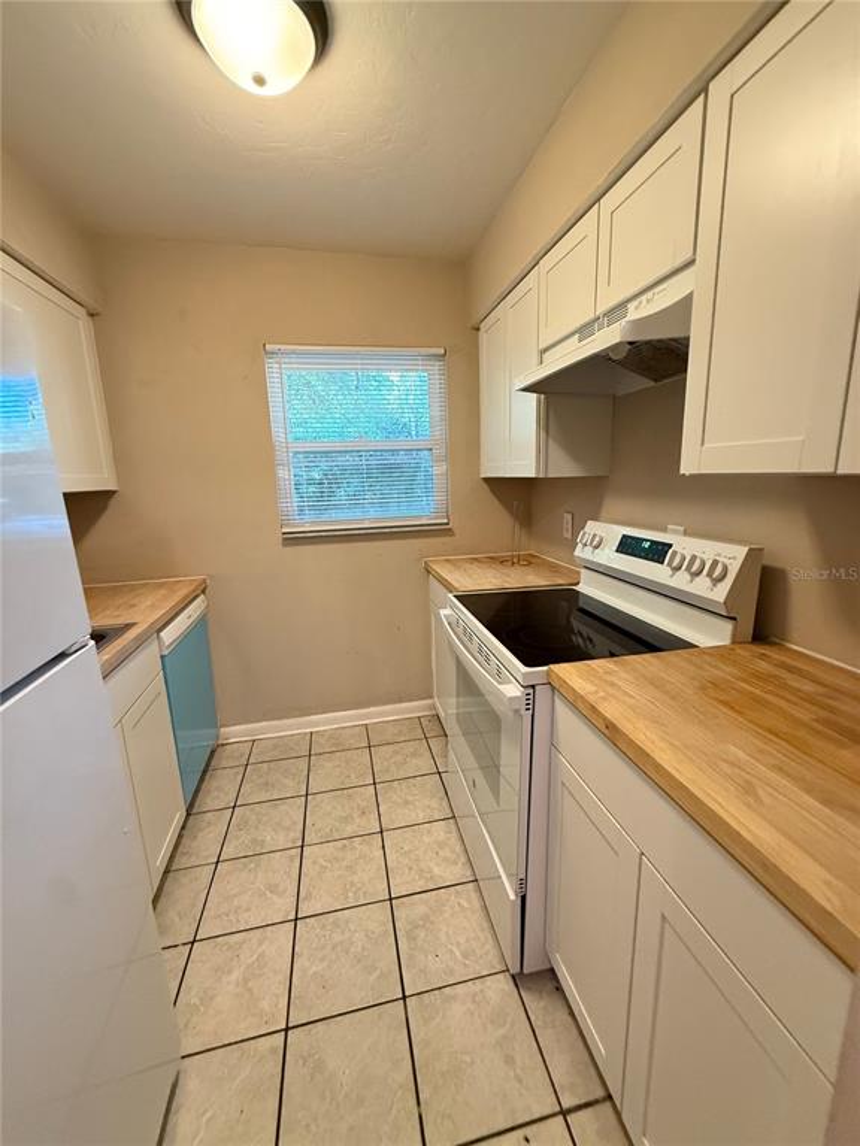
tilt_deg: -14.7
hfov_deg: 85.7
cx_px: 430
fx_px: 464
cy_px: 573
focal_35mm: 14
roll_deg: +0.0
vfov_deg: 102.1
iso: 500
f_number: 2.2
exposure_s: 1/60
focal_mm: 2.22
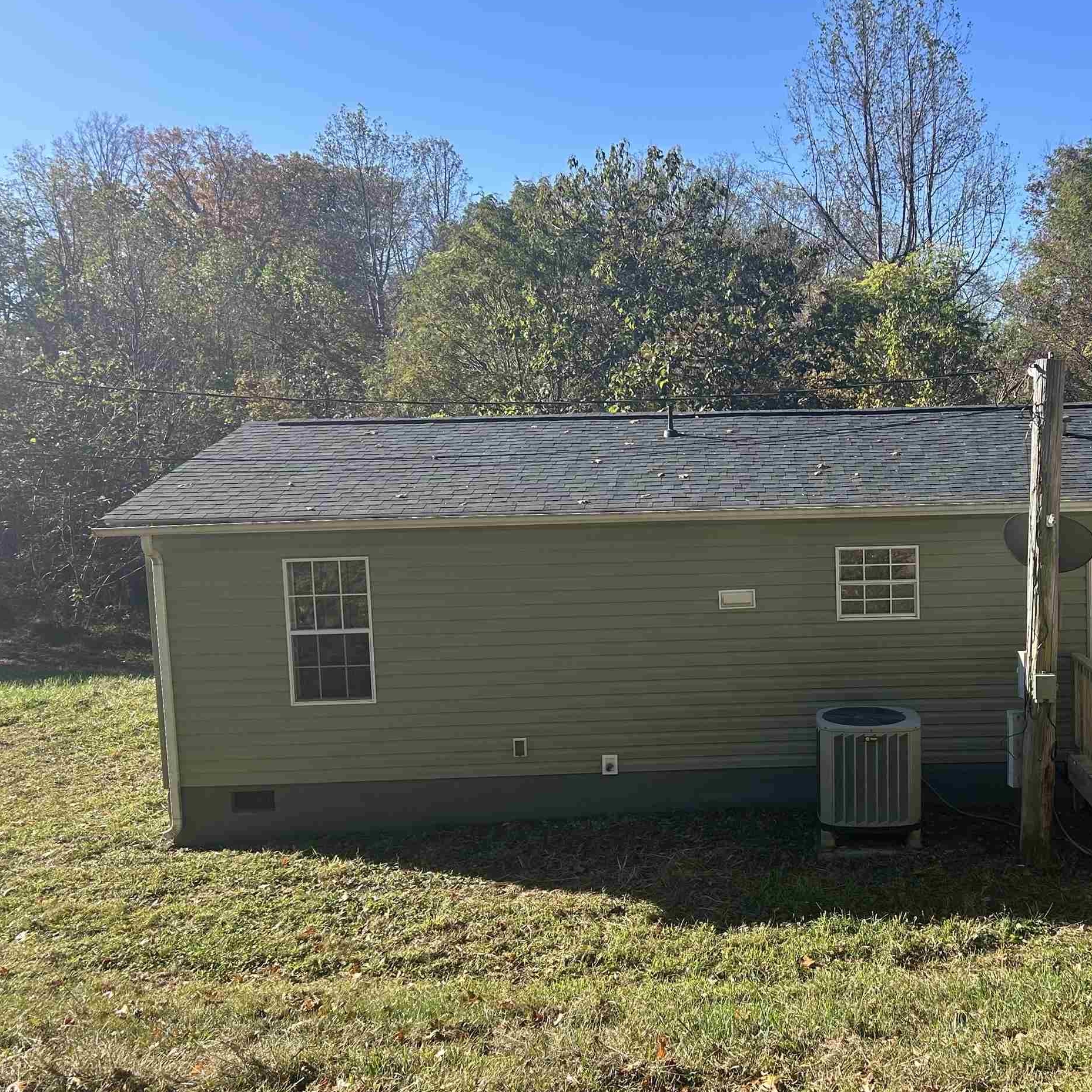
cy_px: 567
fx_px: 1356
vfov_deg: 43.8
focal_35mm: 38
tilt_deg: -6.8
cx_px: 816
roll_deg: +2.0
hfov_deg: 42.5
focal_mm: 5.7
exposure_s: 1/1698
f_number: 1.5
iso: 50
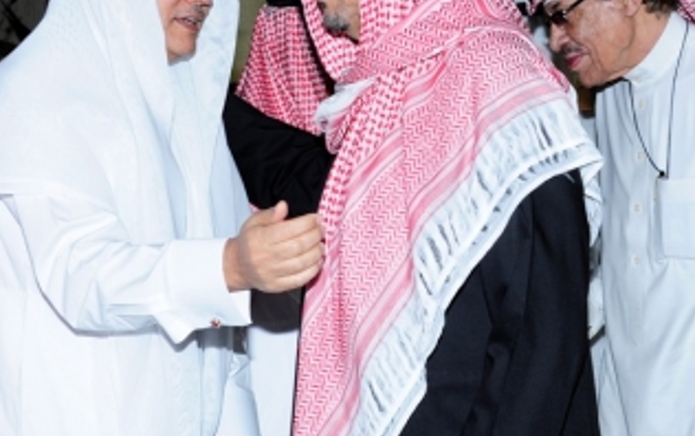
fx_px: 1611
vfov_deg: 15.4
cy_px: 146
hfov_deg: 24.2
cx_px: 471
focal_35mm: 85
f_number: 5.6
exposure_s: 1/60
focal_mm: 32
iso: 500
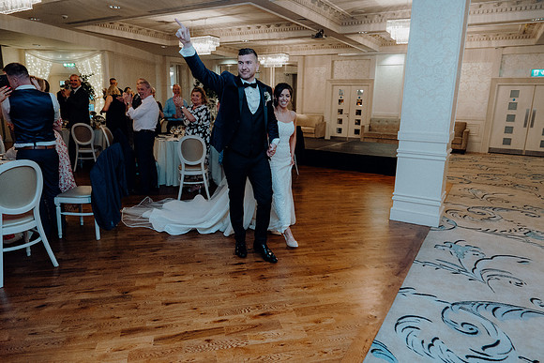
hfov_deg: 73.7
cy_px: 182
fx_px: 363
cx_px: 272
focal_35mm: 24
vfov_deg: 53.2
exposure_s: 1/160
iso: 2500
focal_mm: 24
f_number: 3.5
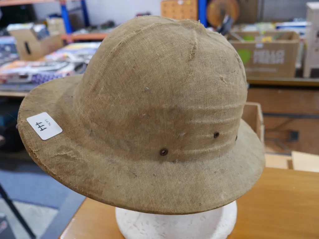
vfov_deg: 46.8
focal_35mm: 30
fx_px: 277
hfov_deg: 59.9
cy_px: 120
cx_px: 160
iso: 500
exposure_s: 1/60
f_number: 3.6
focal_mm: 15
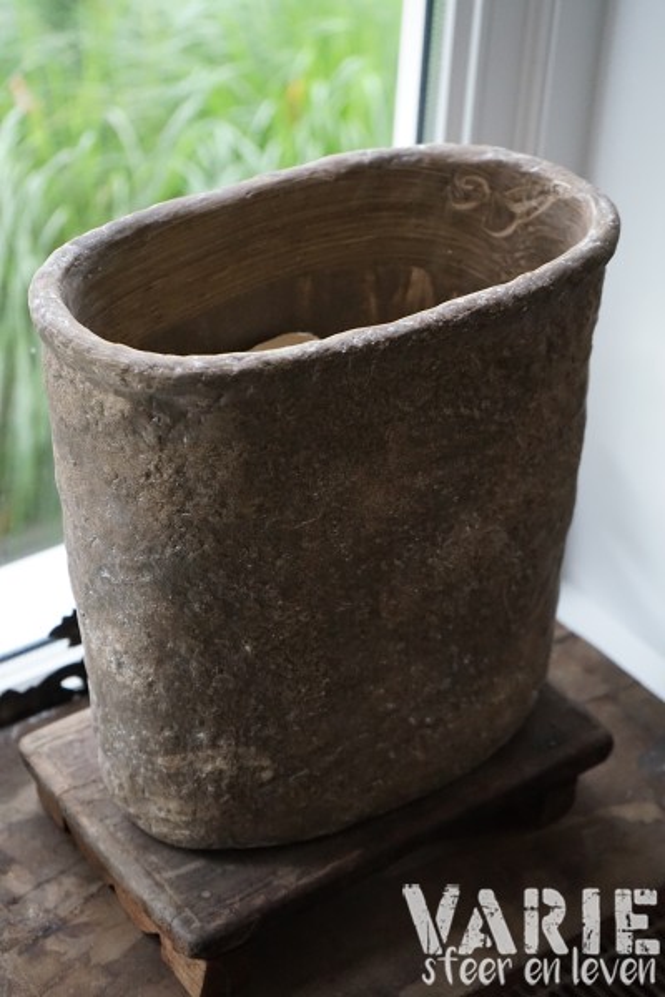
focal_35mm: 67
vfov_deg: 30.1
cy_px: 498
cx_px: 332
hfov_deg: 20.3
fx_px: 1856
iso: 5000
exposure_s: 1/160
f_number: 5.6
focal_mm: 67
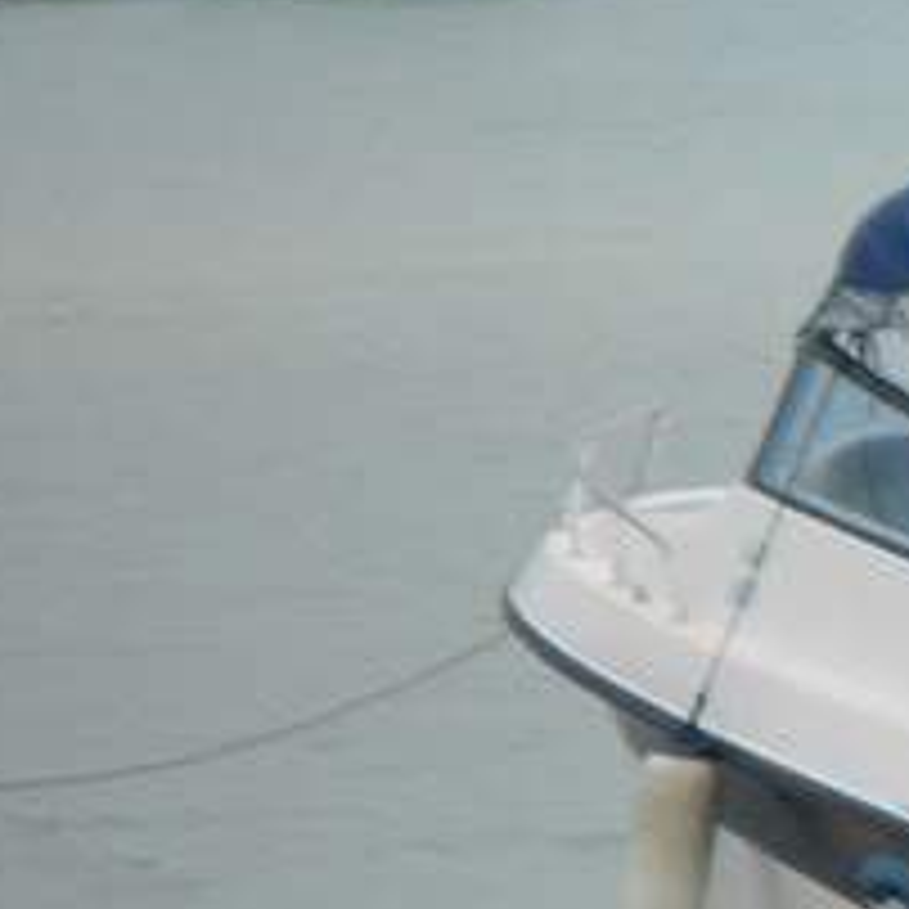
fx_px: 13518
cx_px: 1768
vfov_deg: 3.8
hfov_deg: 3.8
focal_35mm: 455
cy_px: 999
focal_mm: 23
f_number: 6.5
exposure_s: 1/100
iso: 80
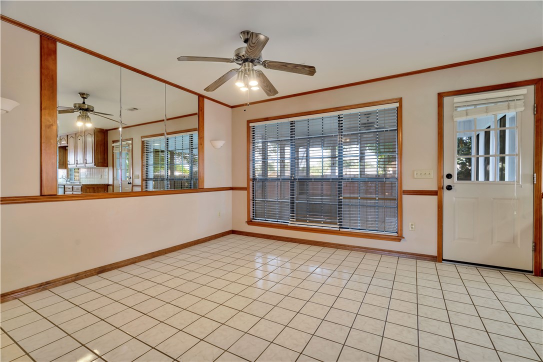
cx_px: 272
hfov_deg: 96.7
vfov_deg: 73.7
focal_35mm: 16
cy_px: 181
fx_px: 241
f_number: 7.1
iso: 100
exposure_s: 1
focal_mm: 16
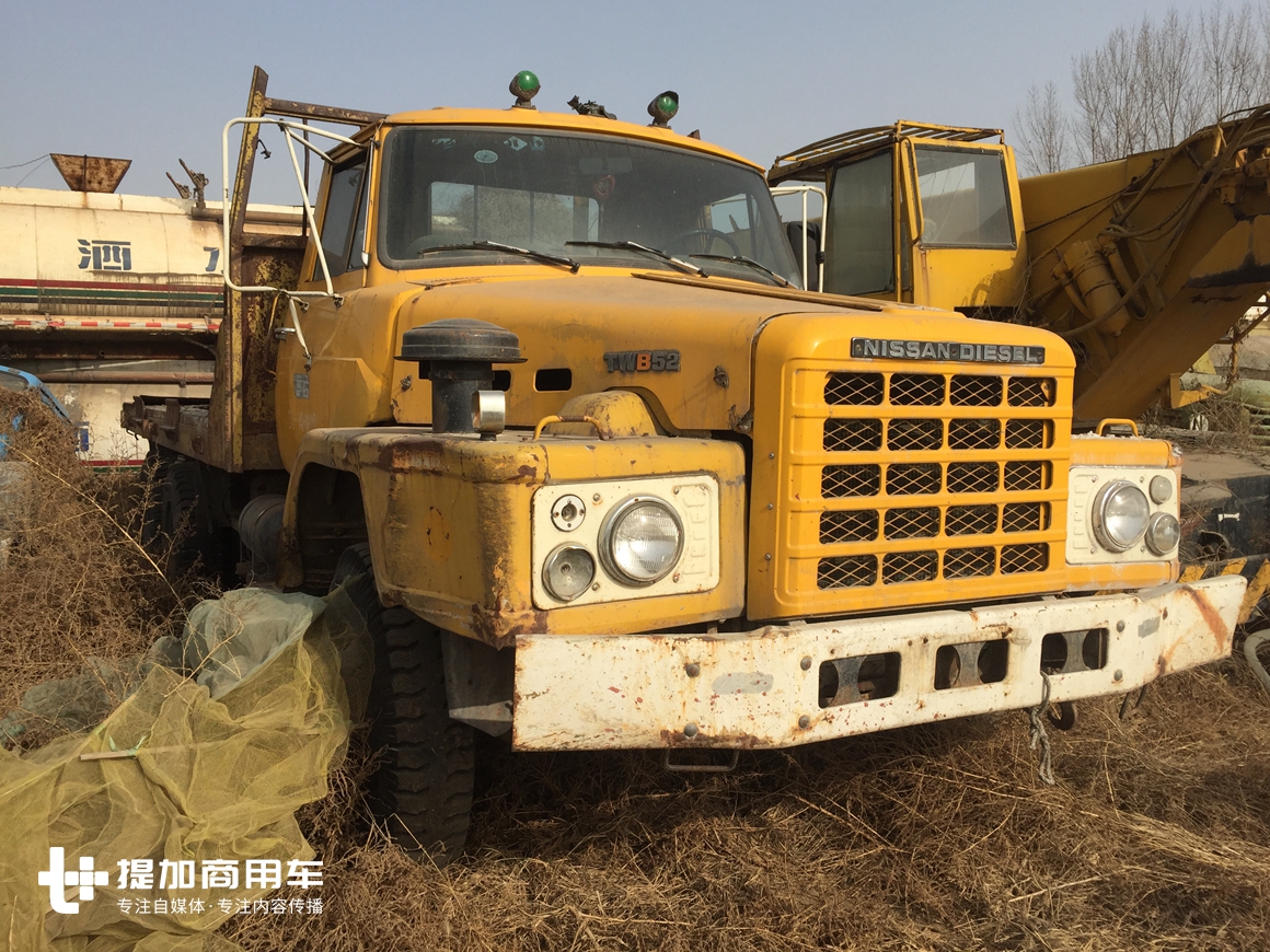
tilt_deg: -1.5
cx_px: 656
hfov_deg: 60.0
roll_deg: +0.7
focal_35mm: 30
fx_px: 1101
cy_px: 461
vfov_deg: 46.8
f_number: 2.2
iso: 32
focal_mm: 4.15
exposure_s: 1/2083
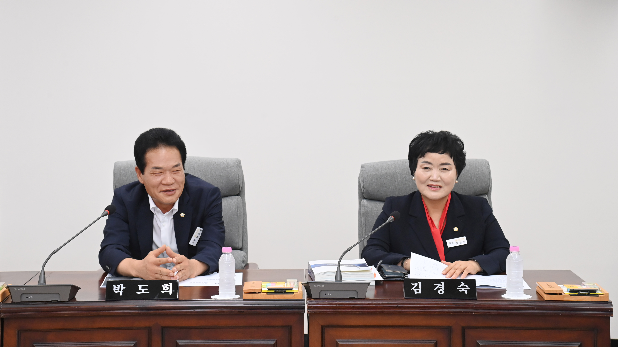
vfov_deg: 14.7
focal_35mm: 82
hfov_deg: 25.9
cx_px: 309
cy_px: 162
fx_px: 1344
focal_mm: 78
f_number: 6.3
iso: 3200
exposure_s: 1/250
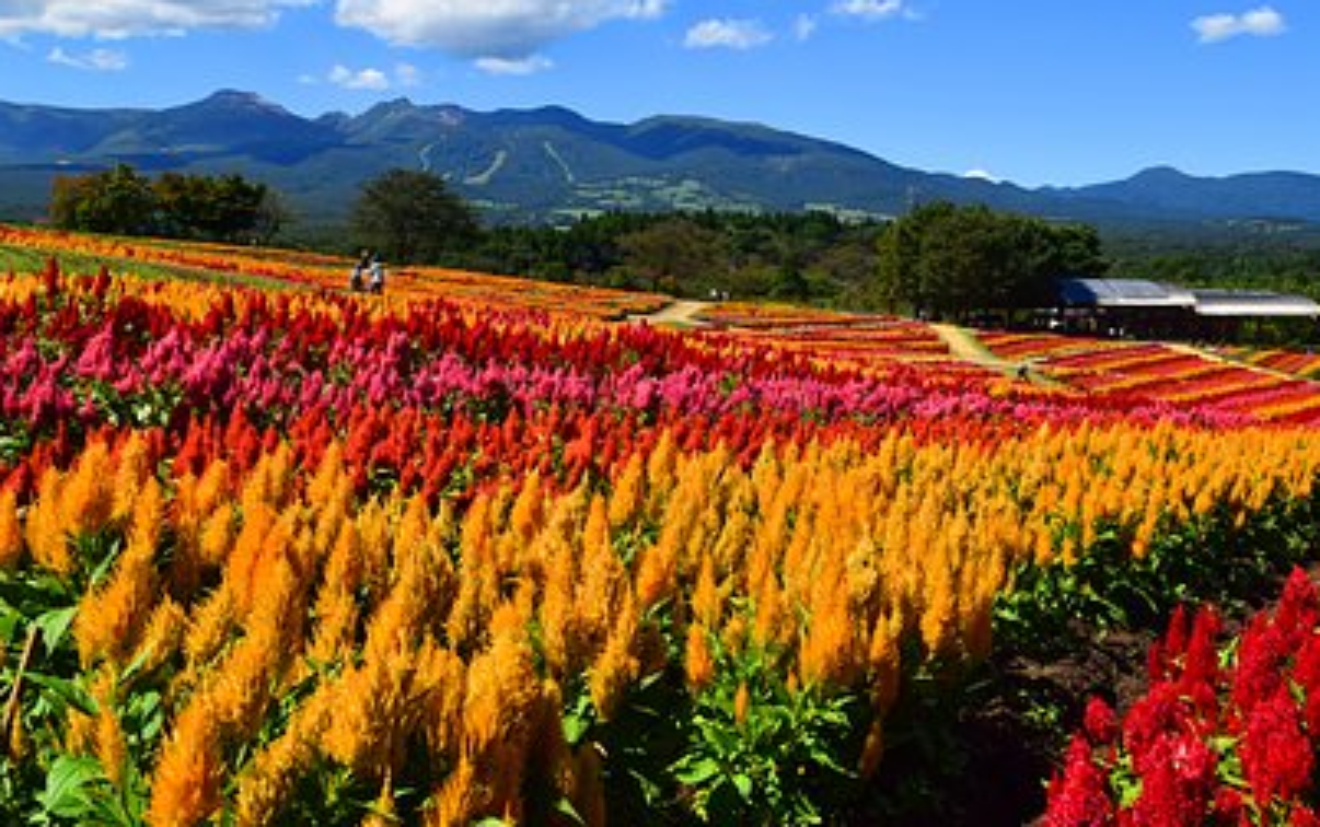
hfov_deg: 55.3
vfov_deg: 36.2
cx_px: 676
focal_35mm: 35
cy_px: 336
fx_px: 1260
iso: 250
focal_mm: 18
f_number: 11
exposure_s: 1/400
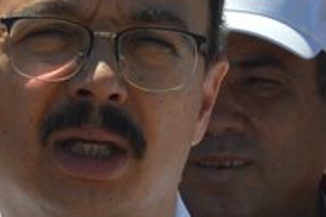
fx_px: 4645
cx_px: 19
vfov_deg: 2.7
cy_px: 288
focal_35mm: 513
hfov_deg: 4.0
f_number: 10
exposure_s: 1/400
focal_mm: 48
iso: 100
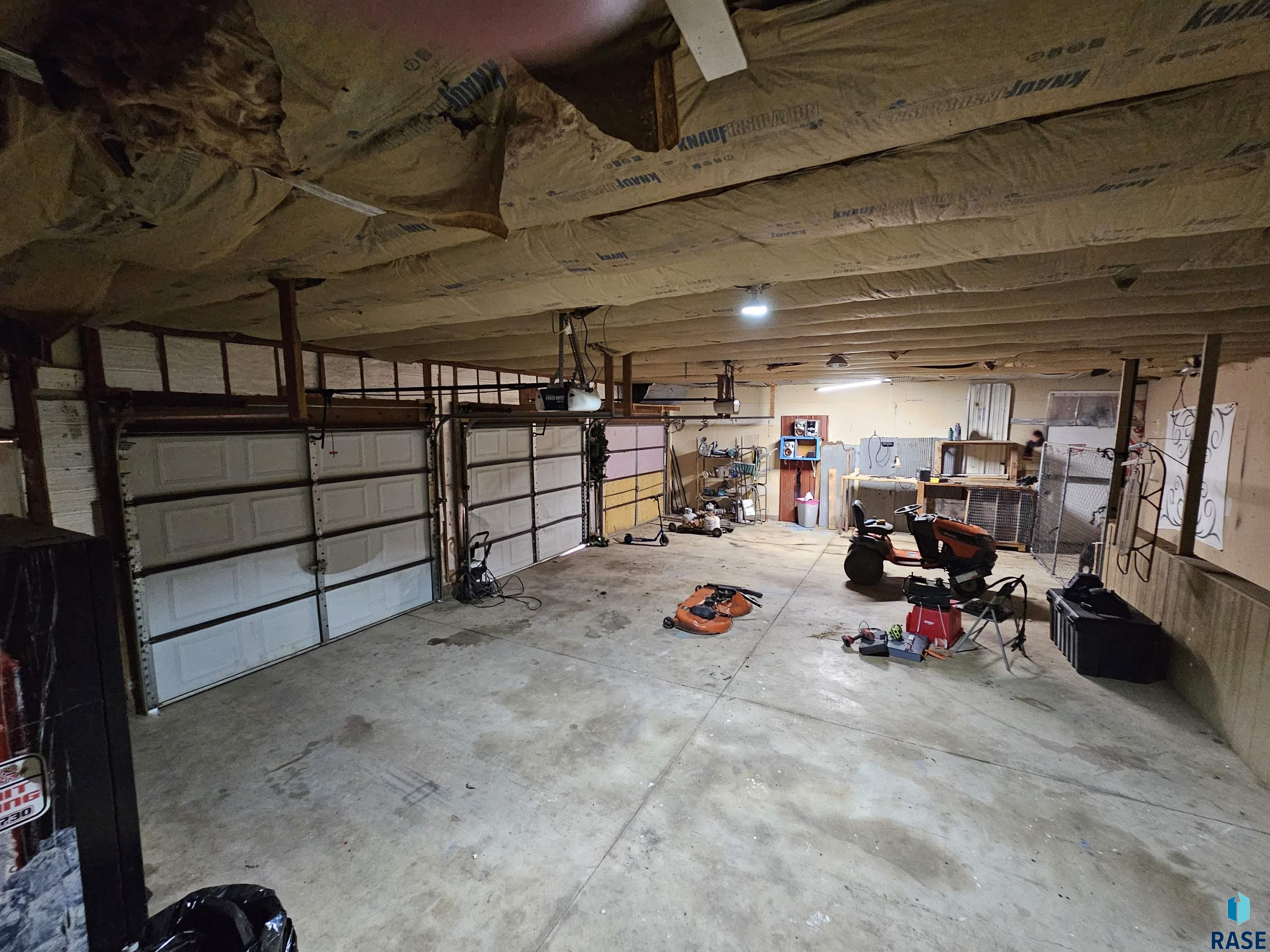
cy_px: 476
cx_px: 635
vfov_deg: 89.9
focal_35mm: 13
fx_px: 477
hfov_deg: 106.2
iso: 800
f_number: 2.2
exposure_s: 1/24
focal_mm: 2.2
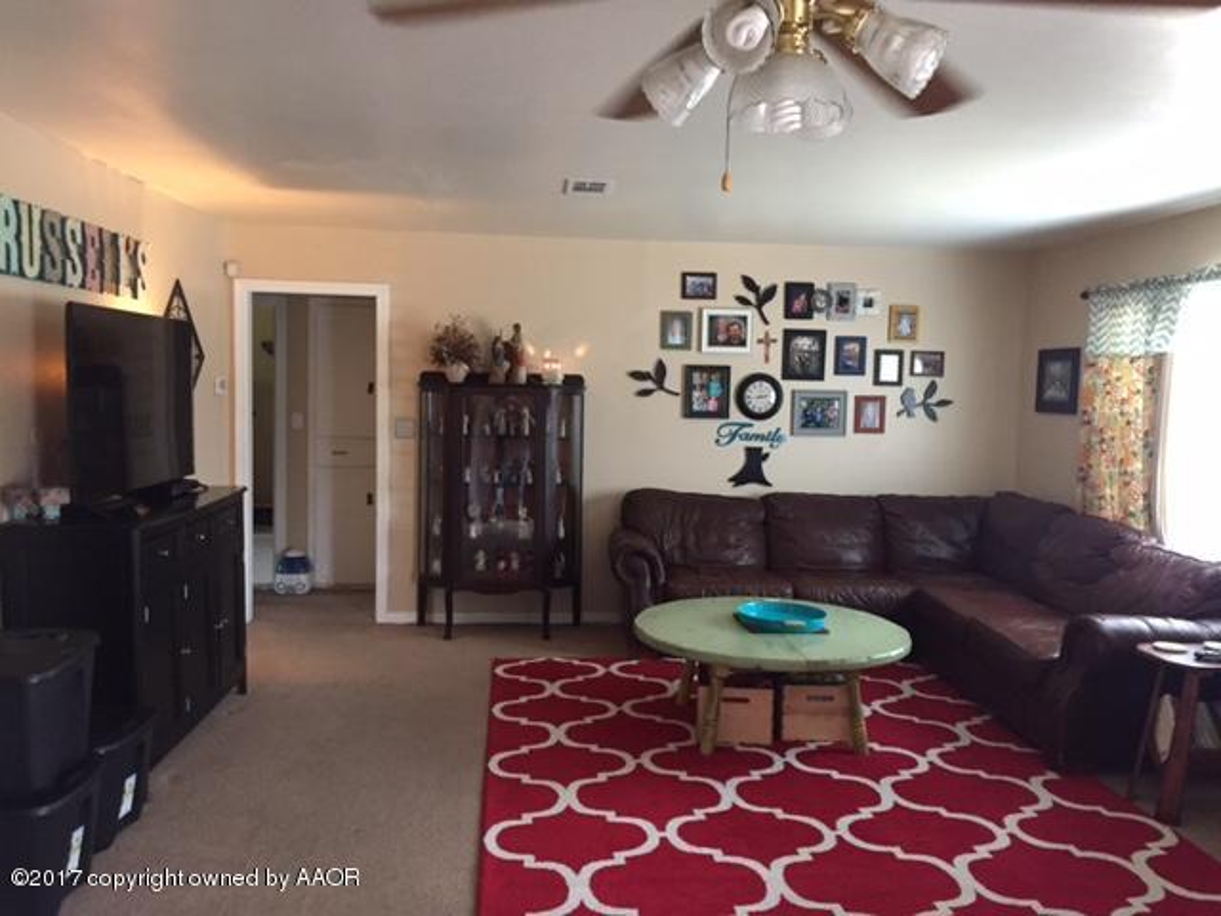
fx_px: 1023
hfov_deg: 61.7
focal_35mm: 29
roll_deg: -1.5
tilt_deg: -5.1
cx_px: 610
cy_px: 458
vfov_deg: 48.2
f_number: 2.2
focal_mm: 4.15
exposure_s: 1/30
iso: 250
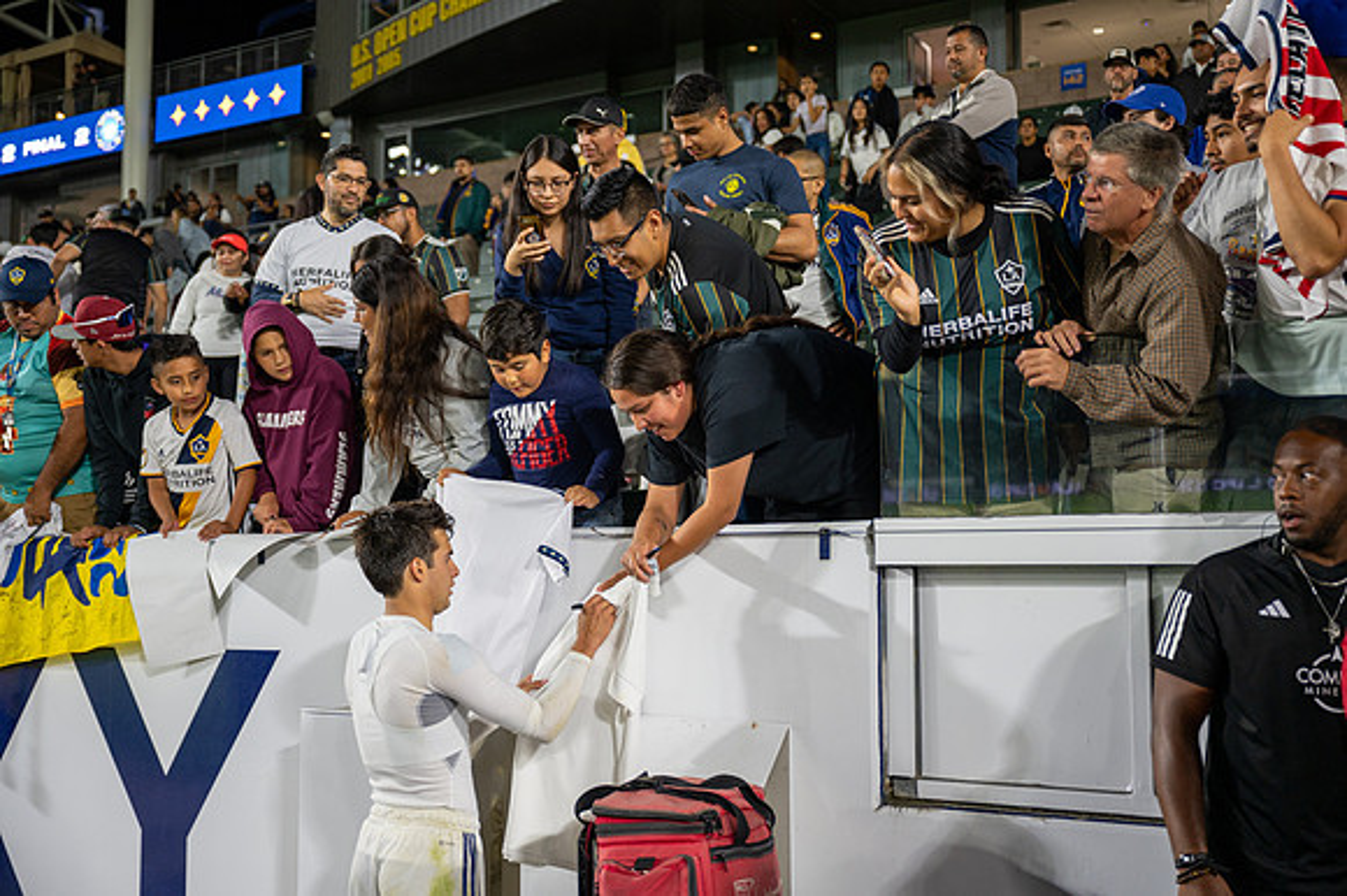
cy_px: 448
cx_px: 674
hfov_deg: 48.5
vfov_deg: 33.4
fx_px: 1496
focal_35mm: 40
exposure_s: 1/200
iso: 640
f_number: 2.8
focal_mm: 40
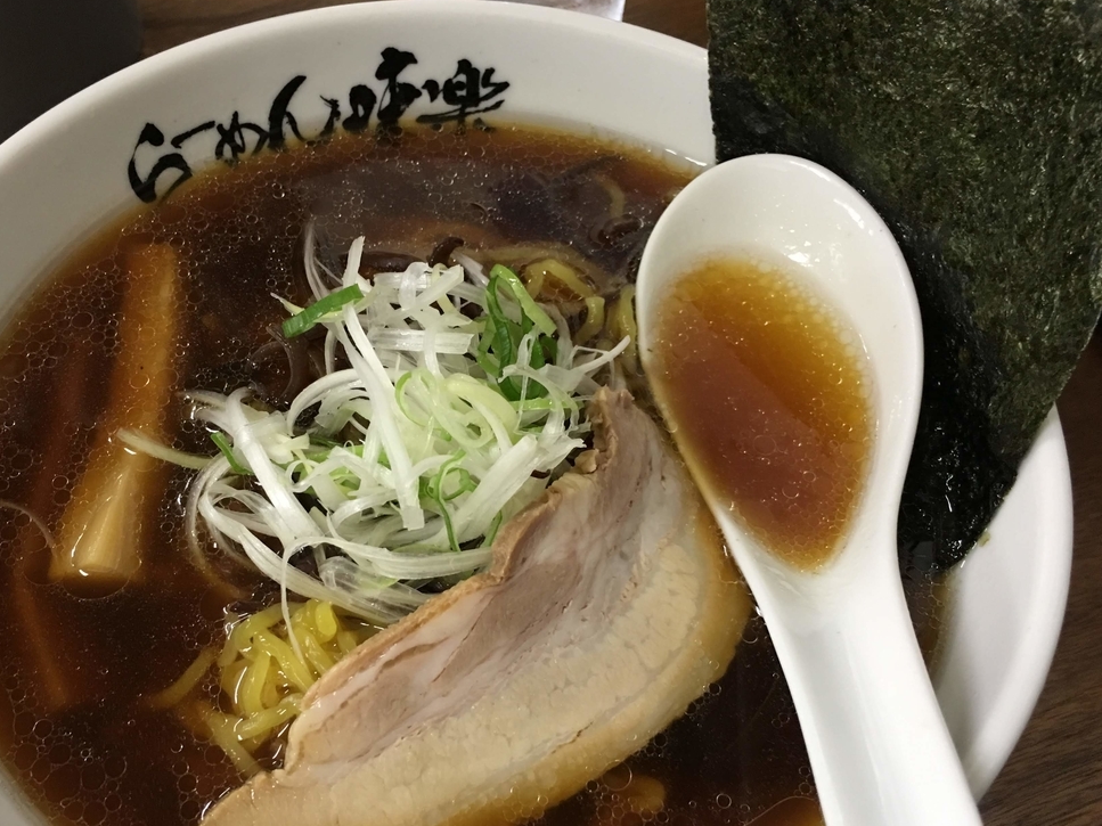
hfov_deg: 51.1
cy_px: 486
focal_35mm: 36
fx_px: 1146
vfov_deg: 39.5
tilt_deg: -57.8
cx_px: 459
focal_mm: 4.15
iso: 80
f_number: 2.2
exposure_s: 1/15
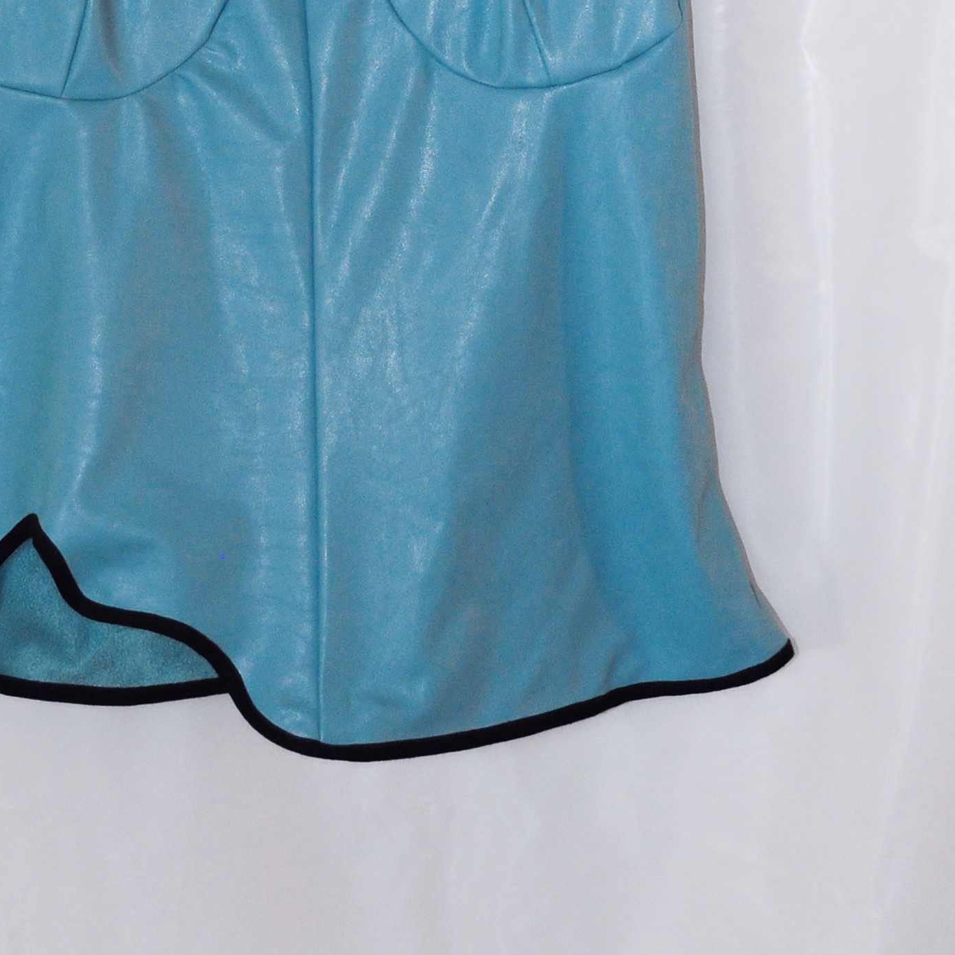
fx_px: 2965
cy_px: -127
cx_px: 296
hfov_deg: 18.2
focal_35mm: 95
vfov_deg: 17.6
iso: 320
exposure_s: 1/125
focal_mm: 24
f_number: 4
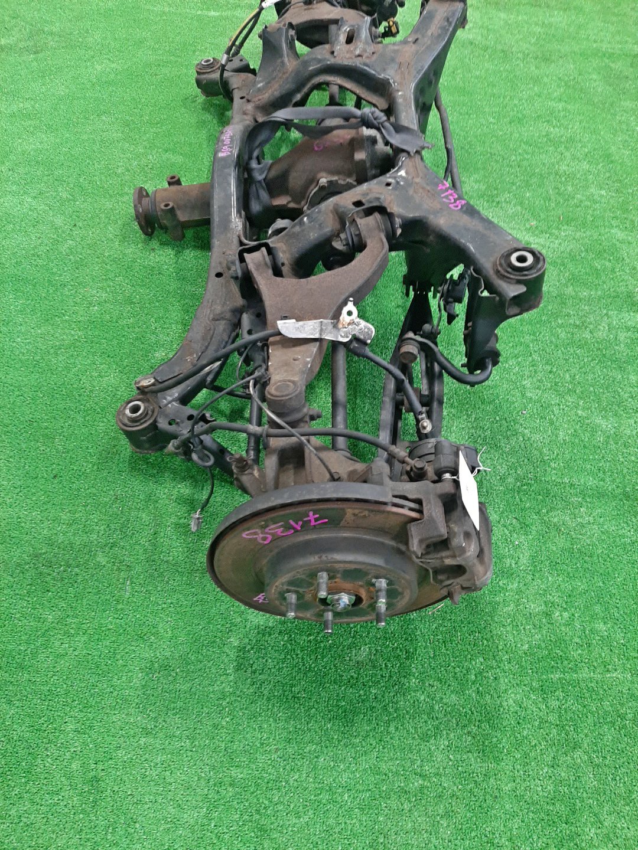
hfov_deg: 53.1
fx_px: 639
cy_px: 425
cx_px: 319
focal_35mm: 26
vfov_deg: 67.3
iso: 203
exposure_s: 1/25
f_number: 1.7
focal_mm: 3.93
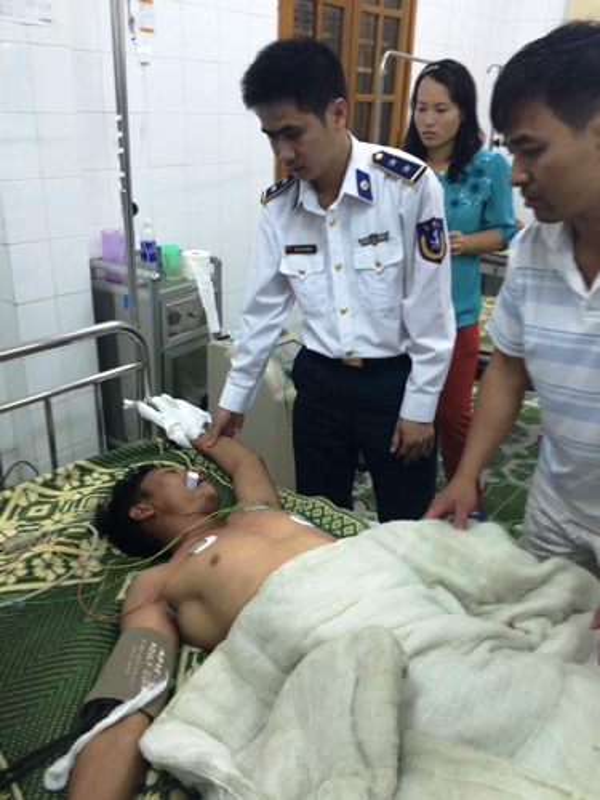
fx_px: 670
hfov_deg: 48.2
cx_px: 300
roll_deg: -2.8
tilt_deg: -25.5
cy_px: 400
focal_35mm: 29
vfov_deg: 61.7
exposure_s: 1/33
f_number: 2.2
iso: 160
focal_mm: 4.15
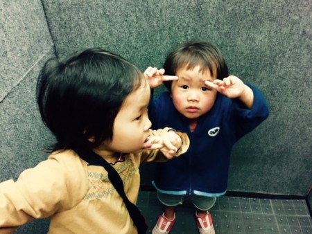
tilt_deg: -38.8
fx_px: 262
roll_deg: +1.6
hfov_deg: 61.6
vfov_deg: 48.3
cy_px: 117
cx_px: 156
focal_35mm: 29
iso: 320
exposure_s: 1/15
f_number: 2.2
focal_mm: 4.15
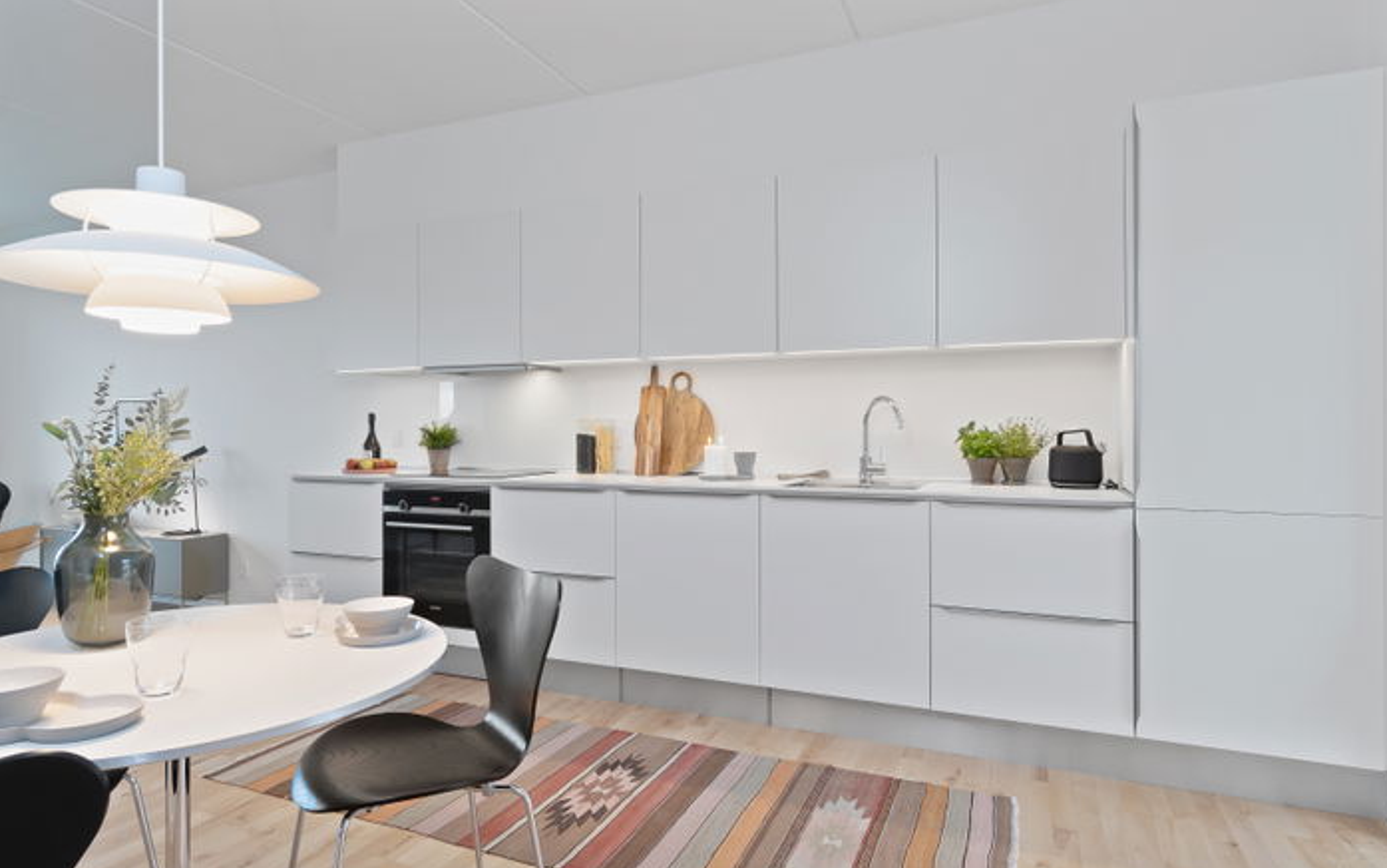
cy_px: 462
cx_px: 683
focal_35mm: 21
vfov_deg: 58.4
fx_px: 776
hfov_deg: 83.6
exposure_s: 1/8
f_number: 8
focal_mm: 13
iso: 200
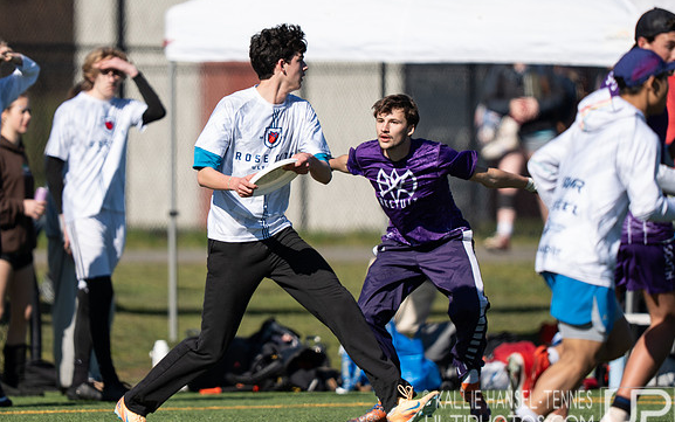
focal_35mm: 646
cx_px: 224
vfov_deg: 2.0
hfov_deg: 3.3
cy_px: 194
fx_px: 11887
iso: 100
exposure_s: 1/2000
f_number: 2.8
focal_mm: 400
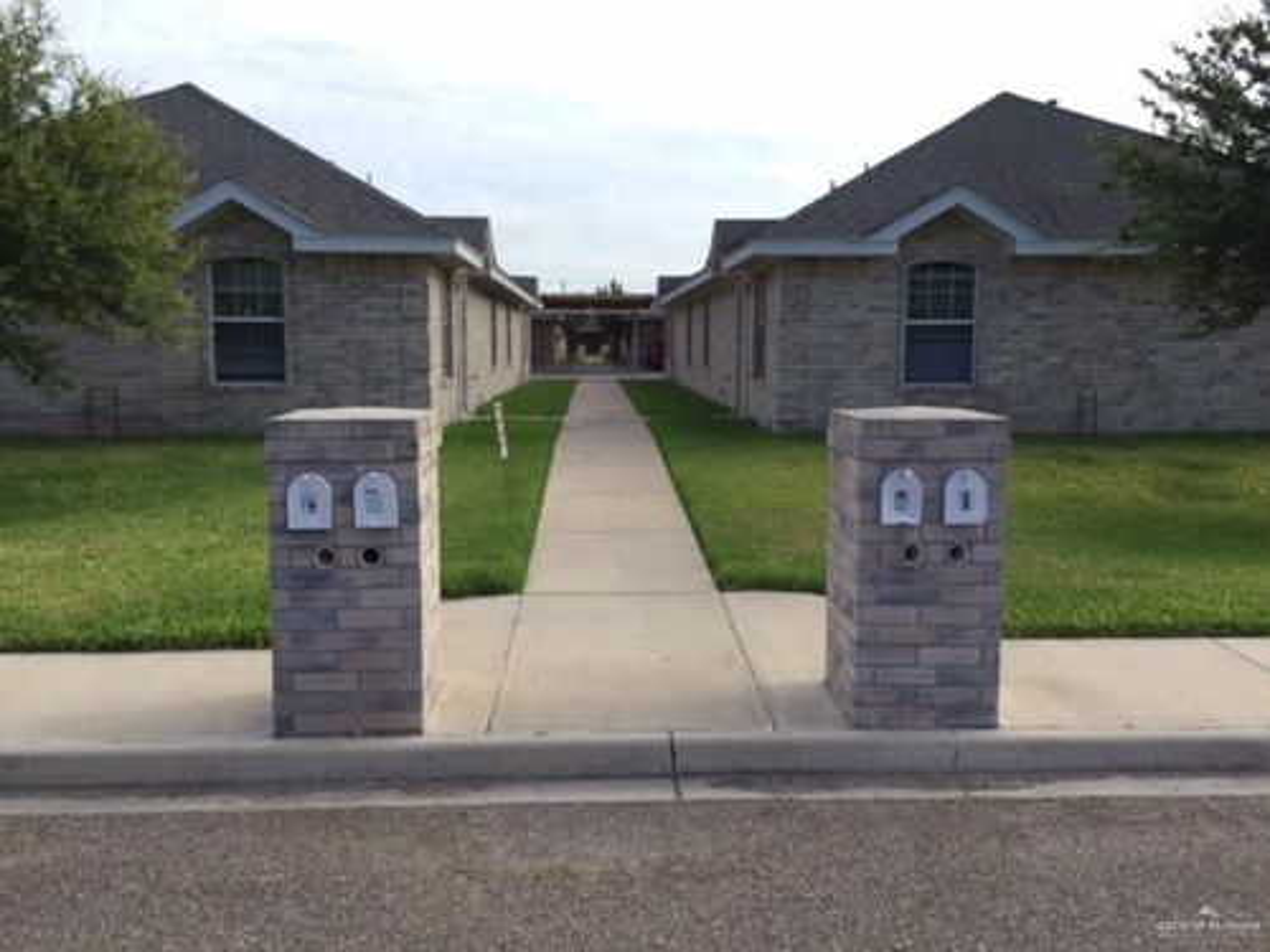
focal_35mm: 29
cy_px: 476
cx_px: 635
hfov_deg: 61.7
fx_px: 1064
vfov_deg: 48.2
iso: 32
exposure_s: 1/706
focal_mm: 4.15
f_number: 2.2
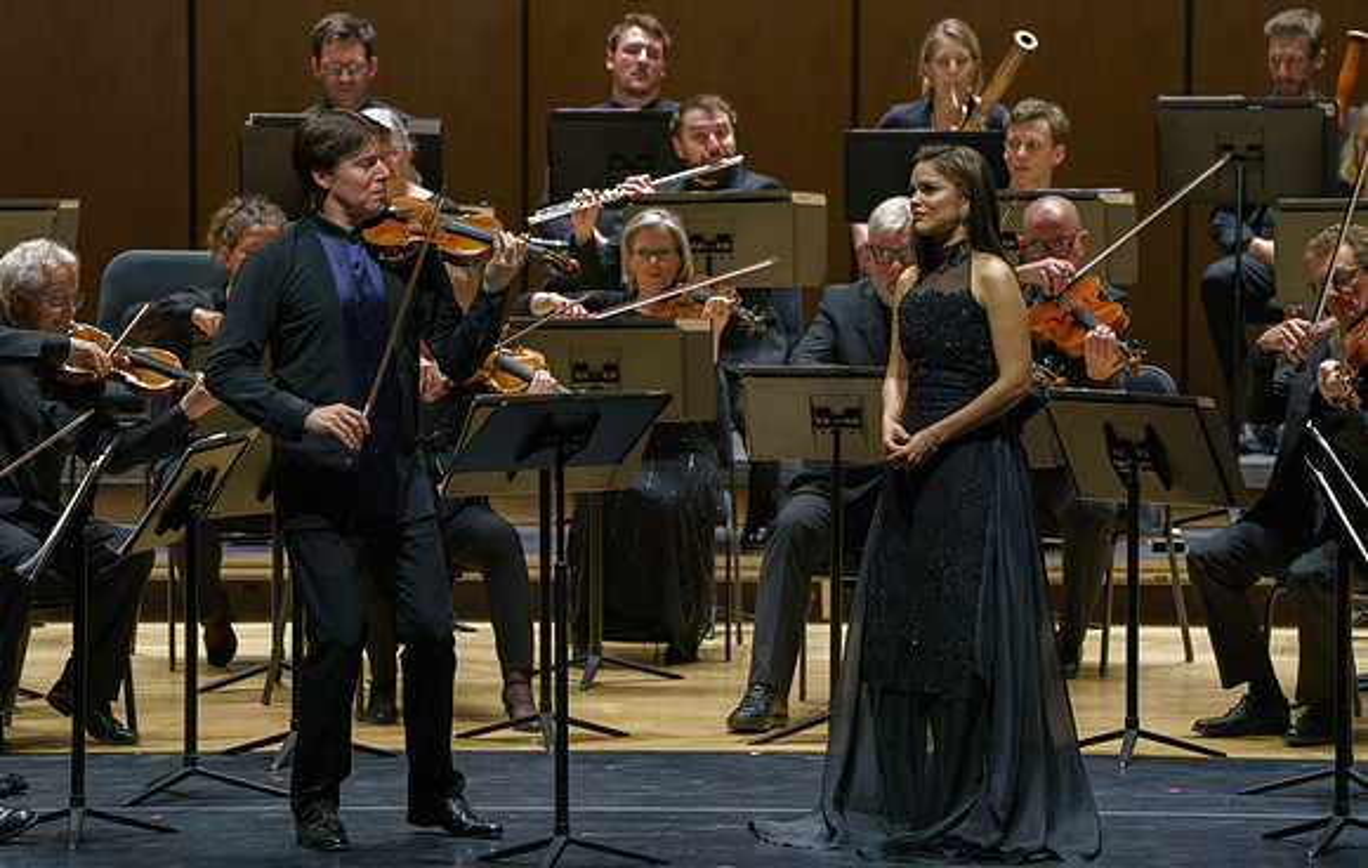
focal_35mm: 317
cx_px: 684
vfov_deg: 4.2
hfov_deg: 6.6
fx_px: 11857
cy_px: 456
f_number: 6.3
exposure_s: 1/250
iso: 3200
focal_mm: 312
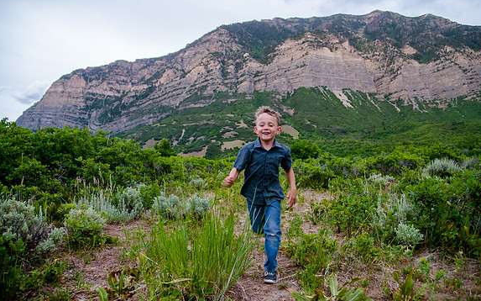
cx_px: 243
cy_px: 151
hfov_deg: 68.4
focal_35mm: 27
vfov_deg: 46.0
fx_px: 354
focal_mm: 24
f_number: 4
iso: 2500
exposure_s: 1/250
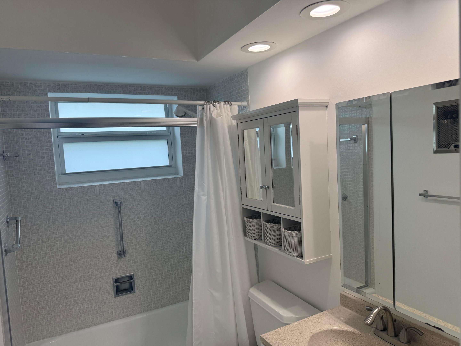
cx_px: 230
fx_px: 320
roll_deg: +3.7
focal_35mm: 24
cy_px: 173
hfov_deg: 71.6
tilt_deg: -3.1
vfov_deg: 56.8
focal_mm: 6.76
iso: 80
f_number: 1.78
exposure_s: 1/341
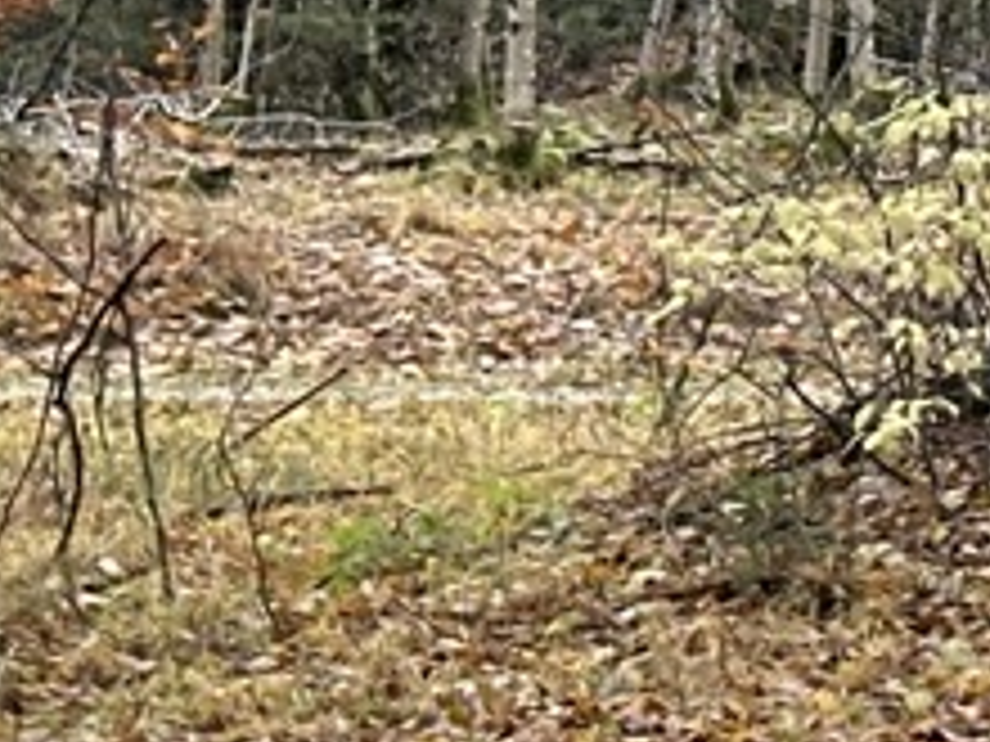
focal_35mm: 223
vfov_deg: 6.6
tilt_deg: +3.7
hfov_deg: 8.4
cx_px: 2074
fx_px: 6378
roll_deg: -1.4
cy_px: -319
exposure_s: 1/121
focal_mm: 6.86
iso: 64
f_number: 1.78
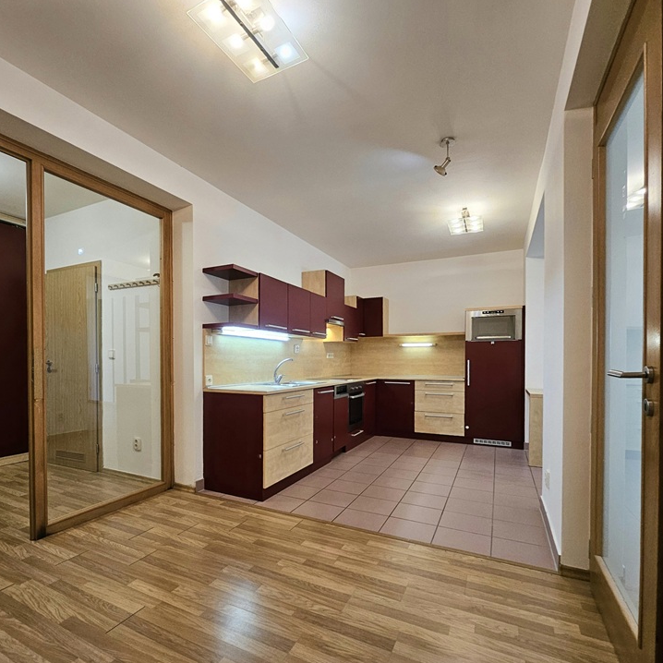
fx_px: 347
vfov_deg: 87.4
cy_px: 335
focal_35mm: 16
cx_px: 274
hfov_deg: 86.6
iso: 160
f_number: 2.2
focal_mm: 1.7
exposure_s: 1/50.3
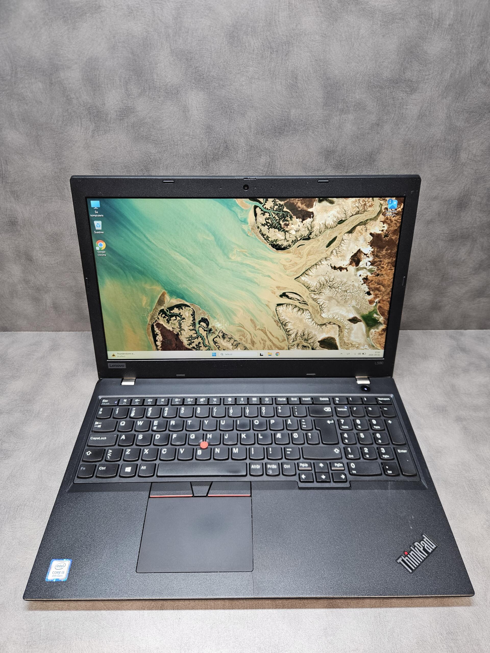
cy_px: 326
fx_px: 434
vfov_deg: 73.9
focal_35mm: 23
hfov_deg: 58.9
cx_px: 245
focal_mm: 5.4
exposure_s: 1/100
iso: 160
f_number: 1.8
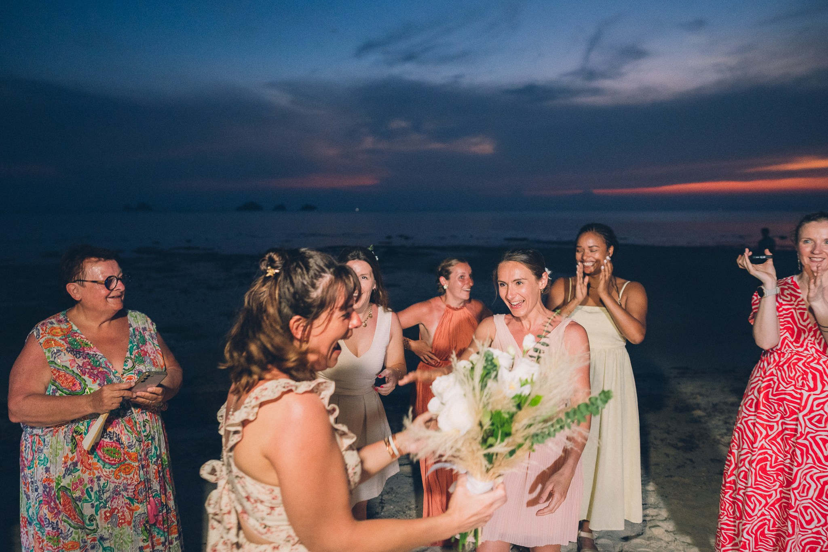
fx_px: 580
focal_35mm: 25
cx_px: 402
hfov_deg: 71.0
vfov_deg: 50.8
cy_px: 276
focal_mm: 24
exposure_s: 1/250
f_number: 2.5
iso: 3200
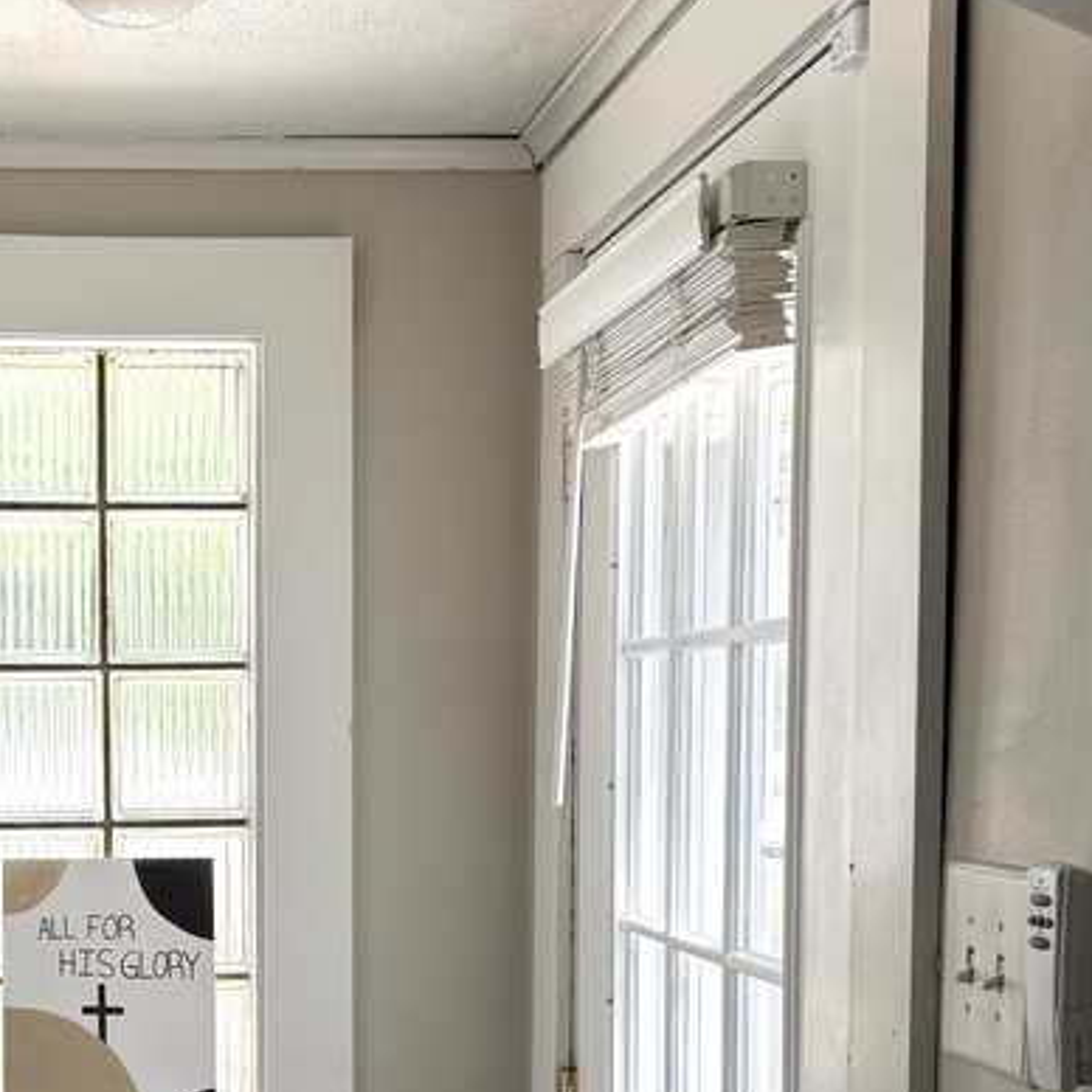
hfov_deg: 28.3
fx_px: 2106
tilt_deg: -5.4
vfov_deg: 28.3
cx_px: 186
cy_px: 920
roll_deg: +0.3
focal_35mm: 59
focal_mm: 6.76
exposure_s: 1/151
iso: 100
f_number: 1.78
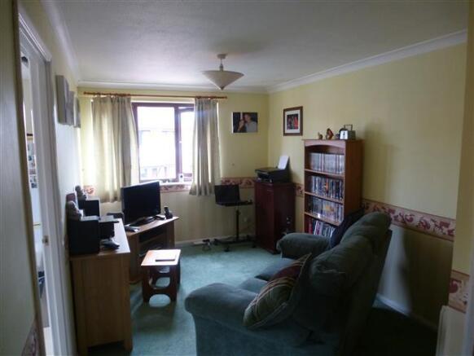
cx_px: 237
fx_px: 329
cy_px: 178
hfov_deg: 71.6
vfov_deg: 56.9
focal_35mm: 24
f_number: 3.3
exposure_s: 1/15
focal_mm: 4.3
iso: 400
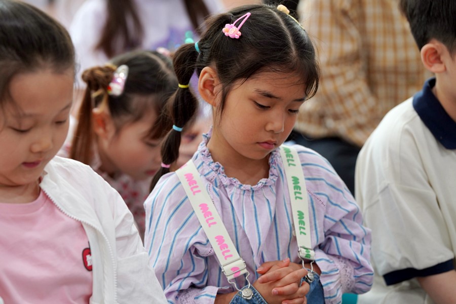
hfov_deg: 13.3
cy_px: 152
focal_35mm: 154
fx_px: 1951
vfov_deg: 8.9
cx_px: 228
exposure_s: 1/160
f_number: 4
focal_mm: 154
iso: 1000
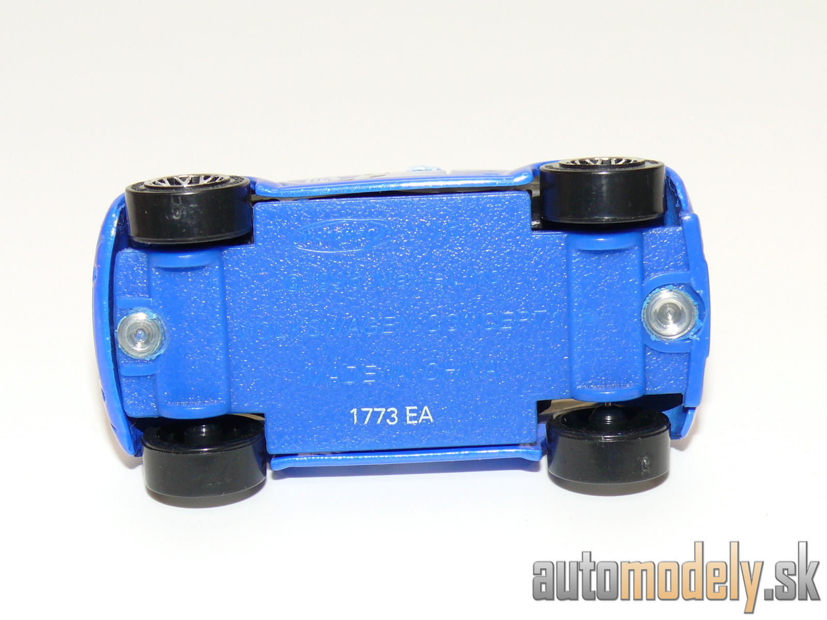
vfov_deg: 15.9
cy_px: 310
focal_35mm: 93
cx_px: 414
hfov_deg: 21.1
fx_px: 2222
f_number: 4
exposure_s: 1/30
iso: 100
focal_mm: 12.7
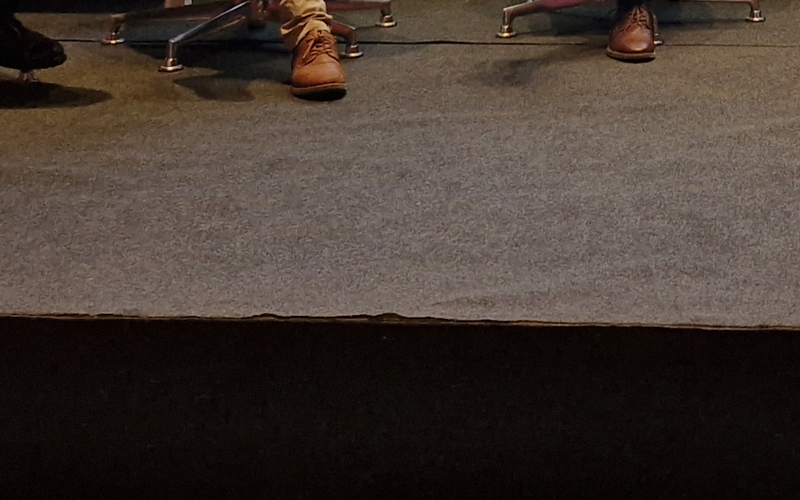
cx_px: 886
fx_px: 1940
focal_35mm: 89
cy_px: -417
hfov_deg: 22.0
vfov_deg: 13.2
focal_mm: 5.54
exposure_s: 1/120
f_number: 1.8
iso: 320
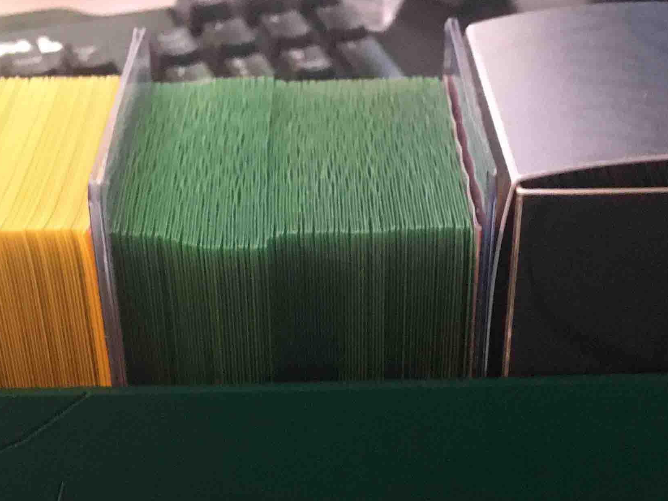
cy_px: 585
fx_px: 1370
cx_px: 326
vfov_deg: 19.6
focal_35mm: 71
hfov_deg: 27.4
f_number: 2.2
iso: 250
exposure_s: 1/15
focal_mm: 4.15
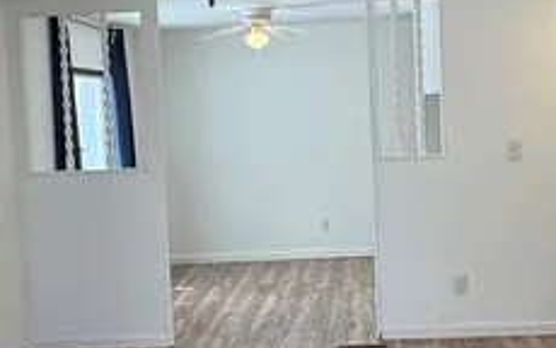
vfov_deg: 19.7
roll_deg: +2.4
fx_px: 1001
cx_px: 309
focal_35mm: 66
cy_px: 184
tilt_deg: -5.5
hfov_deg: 31.0
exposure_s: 1/120
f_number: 2.2
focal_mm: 2.22
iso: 80
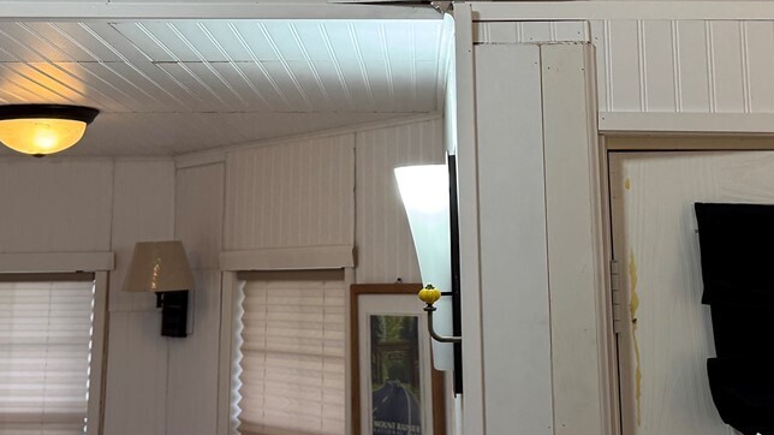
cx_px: 365
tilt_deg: +12.4
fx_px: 1334
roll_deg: -0.2
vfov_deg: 18.1
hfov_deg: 32.4
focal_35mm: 65
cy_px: 13
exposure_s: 1/120
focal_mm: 6.76
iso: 100
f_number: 1.78
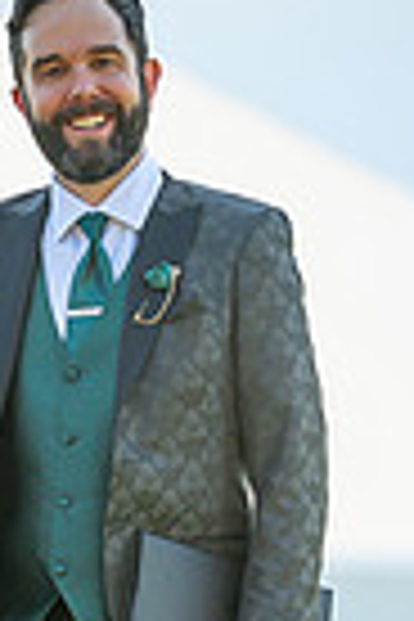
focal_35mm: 523
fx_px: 9021
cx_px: -122
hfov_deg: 2.6
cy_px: 513
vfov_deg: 3.9
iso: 400
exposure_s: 1/1600
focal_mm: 160
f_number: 2.8
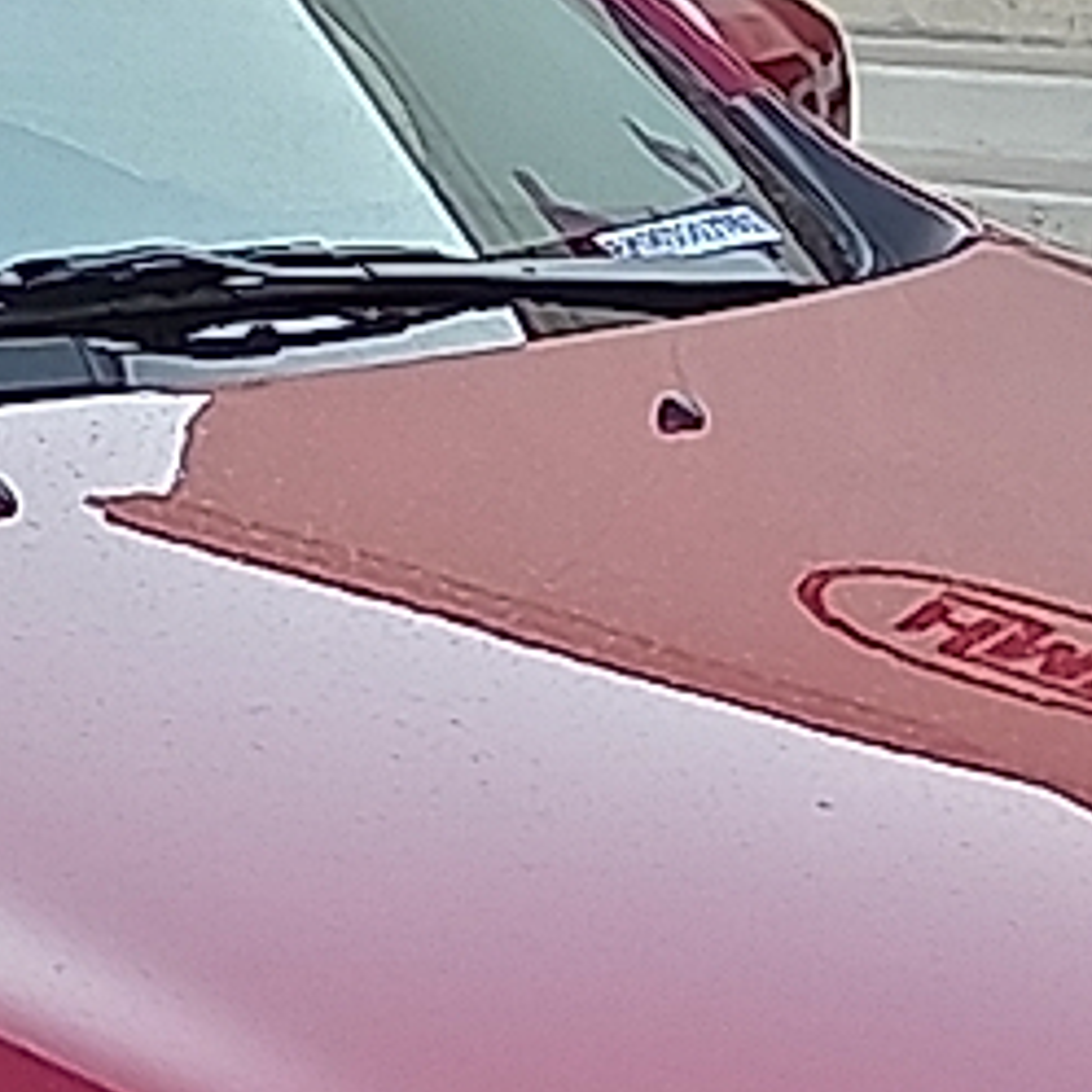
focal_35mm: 256
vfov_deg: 6.8
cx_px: -833
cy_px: 1224
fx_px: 9137
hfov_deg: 6.7
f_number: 1.8
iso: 25
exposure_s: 1/312
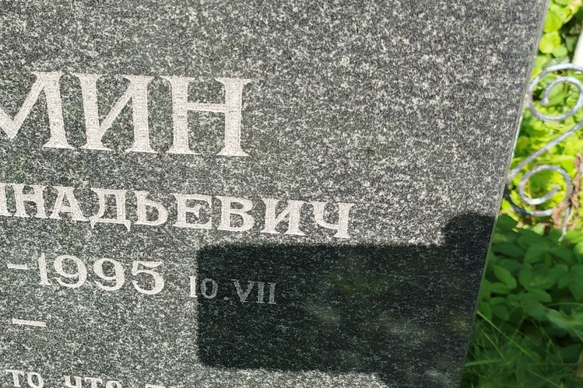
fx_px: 777
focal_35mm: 48
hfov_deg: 39.5
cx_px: 119
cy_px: 198
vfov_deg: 28.1
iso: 50
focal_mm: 5.31
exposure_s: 1/407
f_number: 1.7
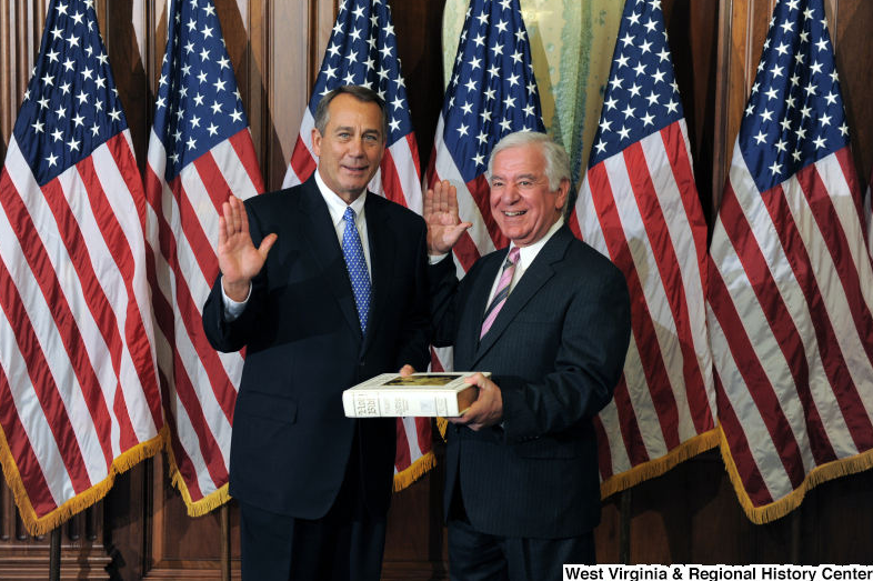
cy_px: 288
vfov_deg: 23.7
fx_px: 1381
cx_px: 430
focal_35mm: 57
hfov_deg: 35.1
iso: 1000
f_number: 4
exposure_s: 1/100
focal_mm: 56
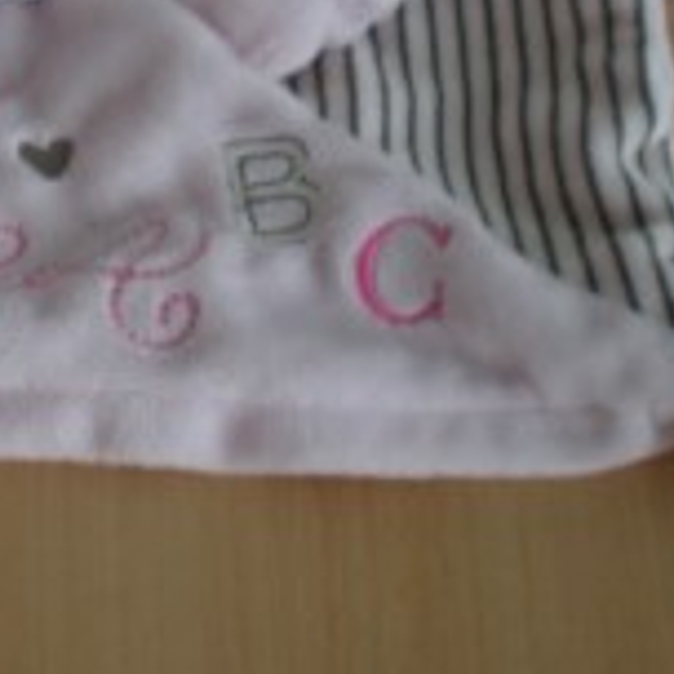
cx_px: 35
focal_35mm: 115
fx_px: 2533
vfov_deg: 14.8
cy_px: -80
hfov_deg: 14.9
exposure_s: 1/60
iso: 122
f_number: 3.1
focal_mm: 6.3
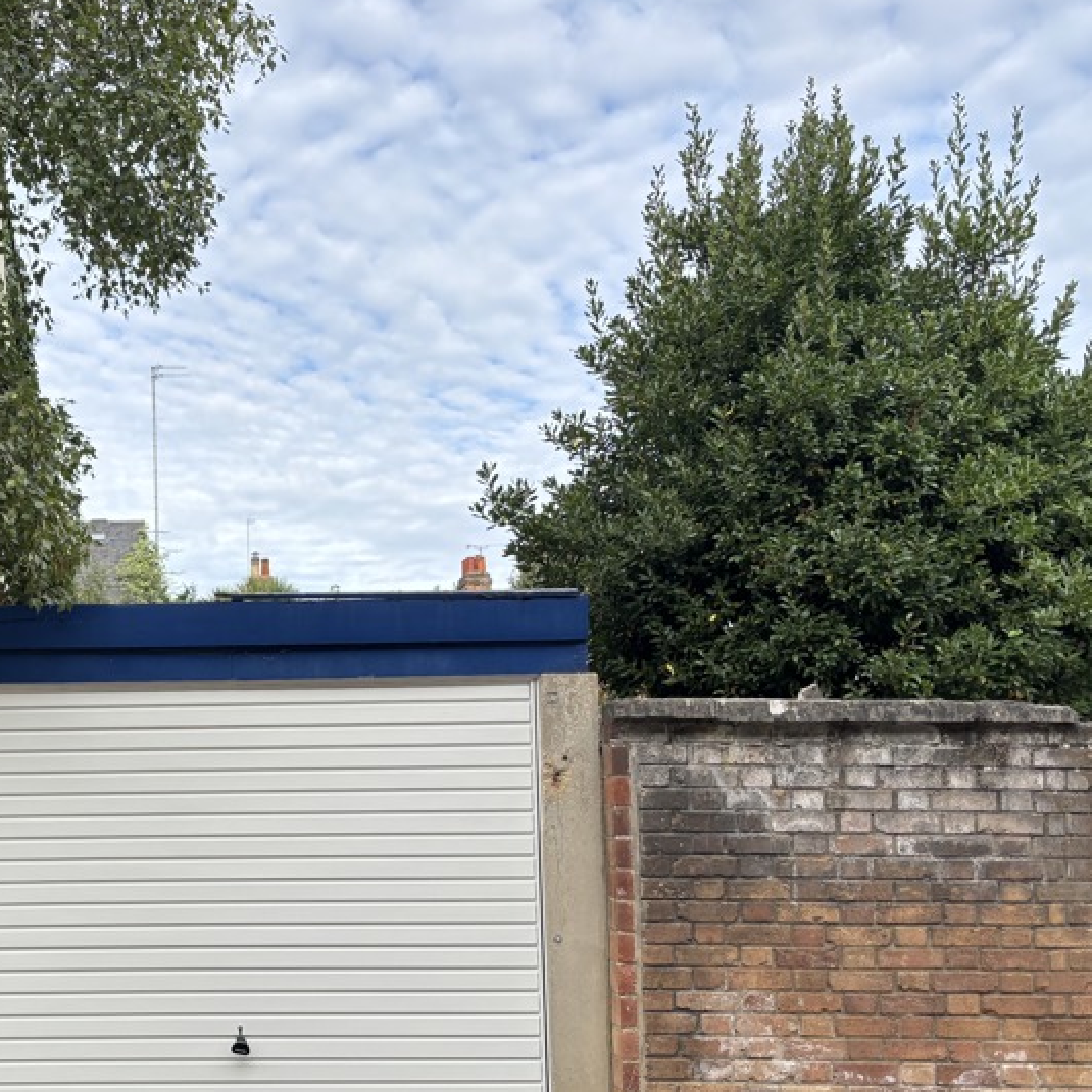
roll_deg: +0.6
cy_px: 725
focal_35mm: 44
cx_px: 116
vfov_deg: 37.9
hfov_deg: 36.1
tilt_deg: +2.4
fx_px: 1570
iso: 50
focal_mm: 5.96
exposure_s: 1/1499
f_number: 1.6
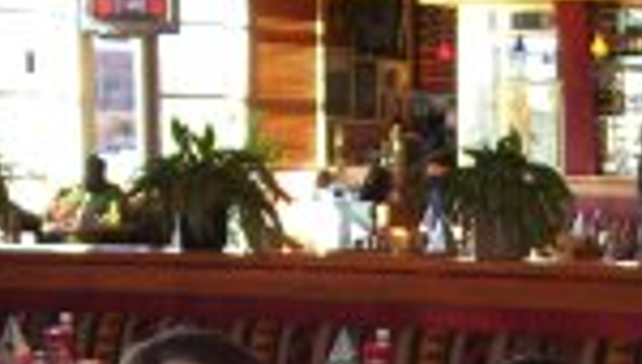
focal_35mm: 111
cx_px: 467
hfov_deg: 19.1
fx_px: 1893
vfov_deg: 10.4
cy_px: 625
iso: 80
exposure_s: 1/60
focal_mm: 5.6
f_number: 2.7
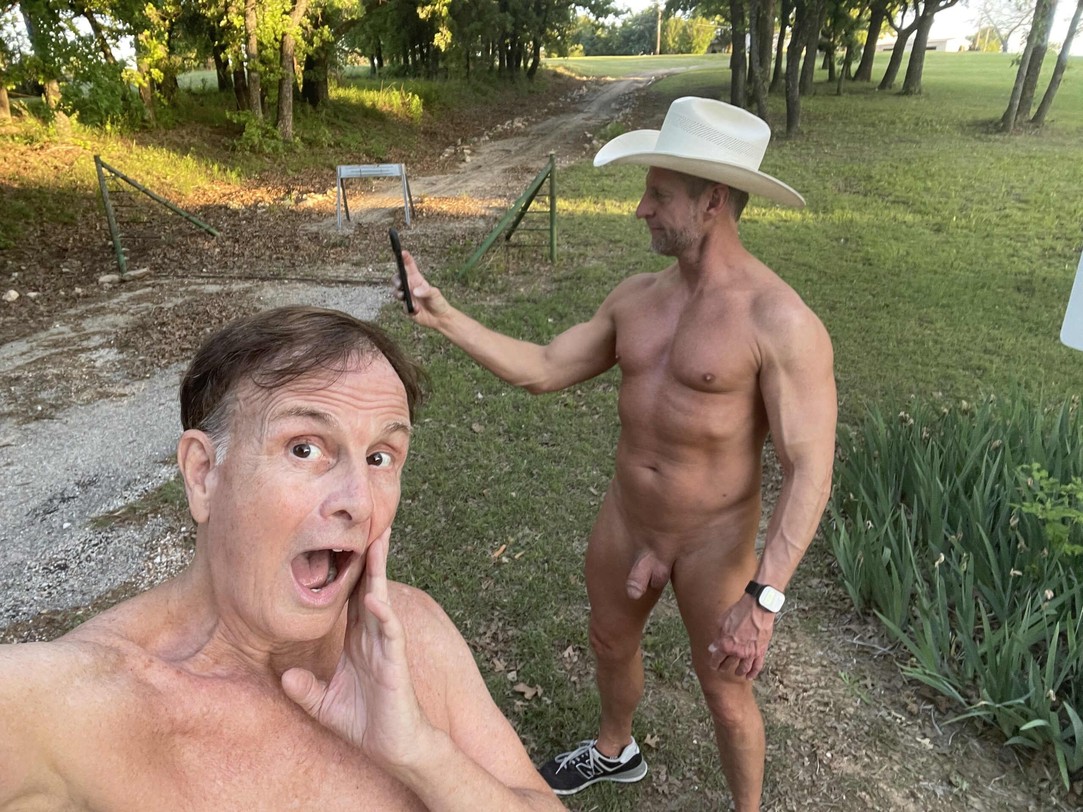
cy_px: 406
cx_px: 542
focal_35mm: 23
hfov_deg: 73.9
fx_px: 720
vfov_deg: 58.9
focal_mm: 2.71
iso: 100
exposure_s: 1/89
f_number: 2.2
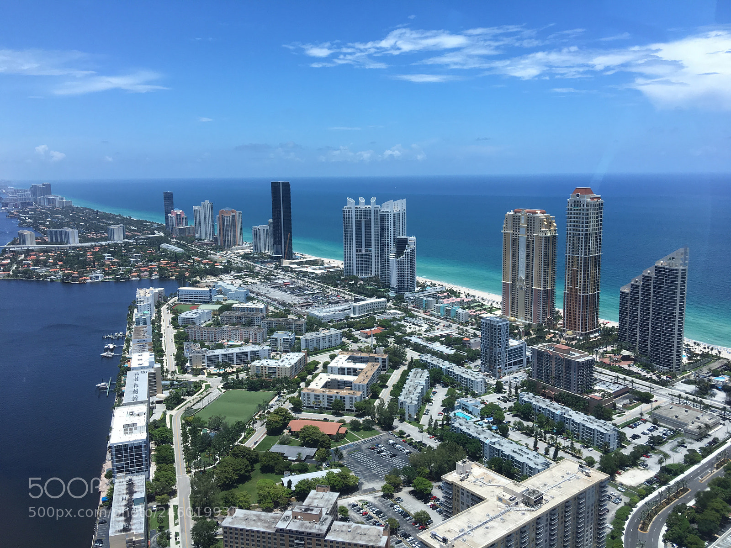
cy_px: 274
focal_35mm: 29
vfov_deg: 48.2
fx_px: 612
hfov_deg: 61.7
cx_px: 366
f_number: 2.2
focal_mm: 4.15
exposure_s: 1/1326
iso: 25
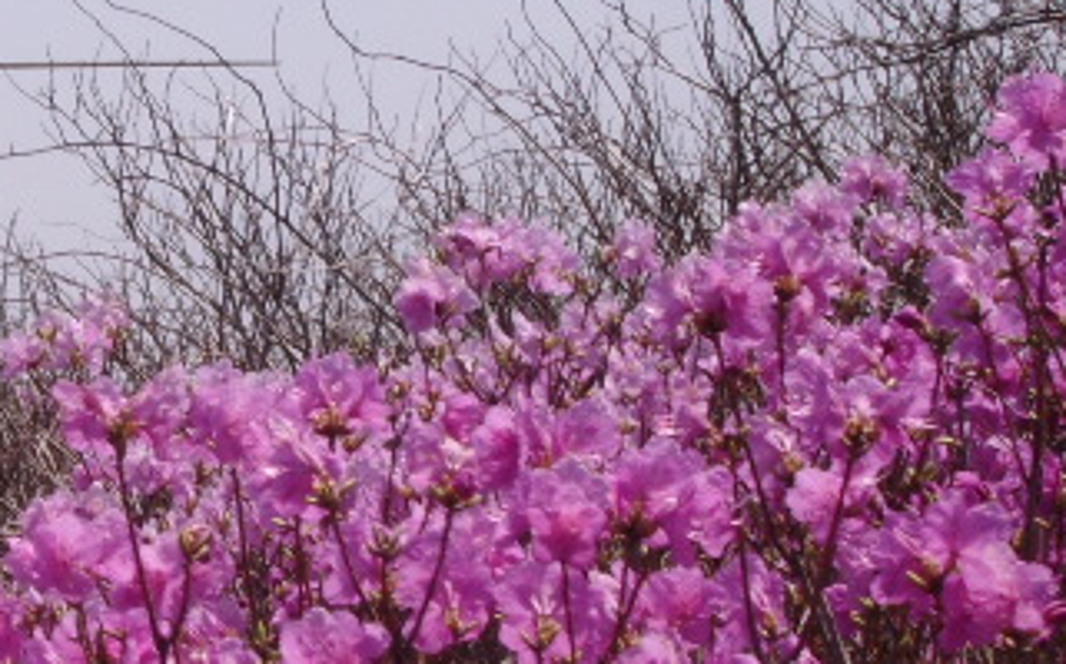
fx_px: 6328
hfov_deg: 9.6
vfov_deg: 6.0
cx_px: 173
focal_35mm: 218
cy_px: 269
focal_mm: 17.14
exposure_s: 1/192
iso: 50
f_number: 10.1
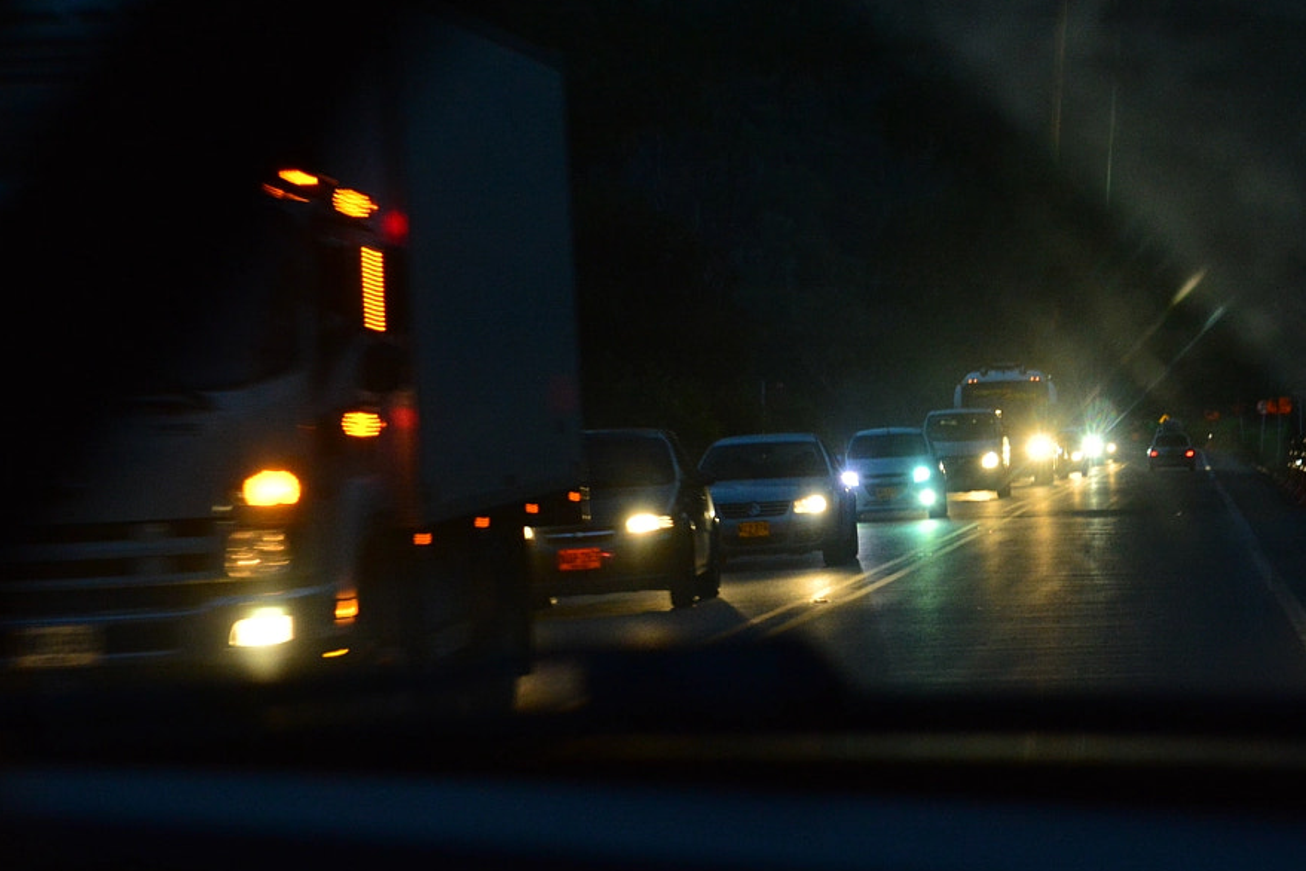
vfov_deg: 9.7
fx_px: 5151
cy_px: 520
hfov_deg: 14.4
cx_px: 1037
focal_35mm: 142
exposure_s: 1/60
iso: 800
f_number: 5.6
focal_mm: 52
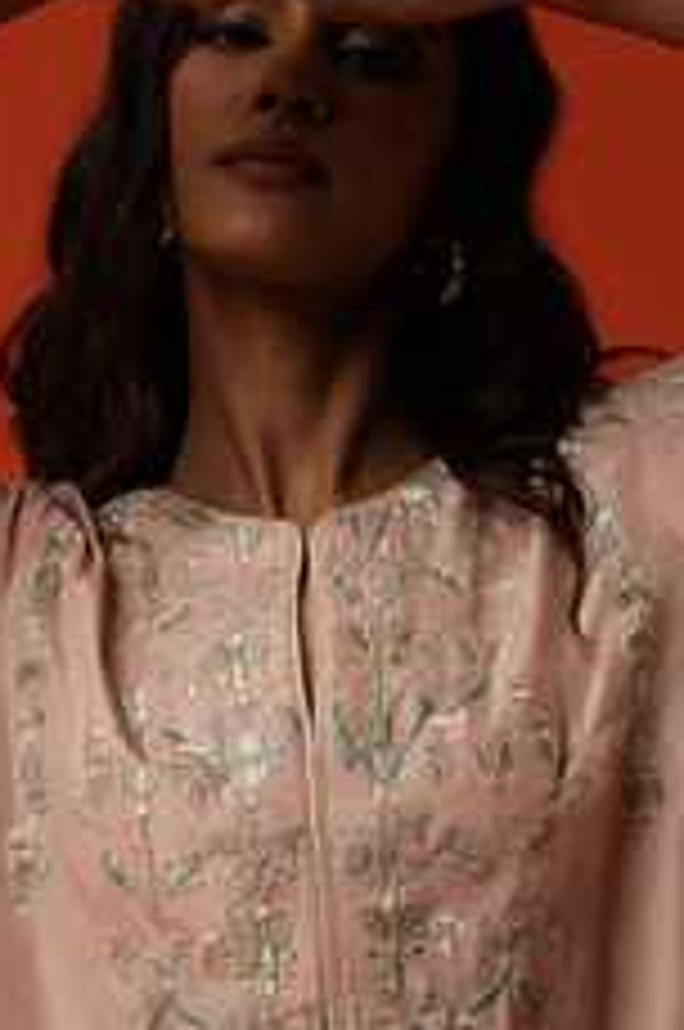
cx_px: 328
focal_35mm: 287
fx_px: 8204
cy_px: 915
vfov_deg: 7.2
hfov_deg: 4.8
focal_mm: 125
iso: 125
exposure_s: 1/125
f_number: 9
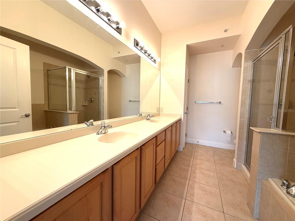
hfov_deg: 102.1
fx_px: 119
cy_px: 110
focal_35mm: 14
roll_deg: -1.1
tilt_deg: -4.2
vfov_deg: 85.7
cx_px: 148
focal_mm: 2.22
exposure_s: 1/120
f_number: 2.2
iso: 200
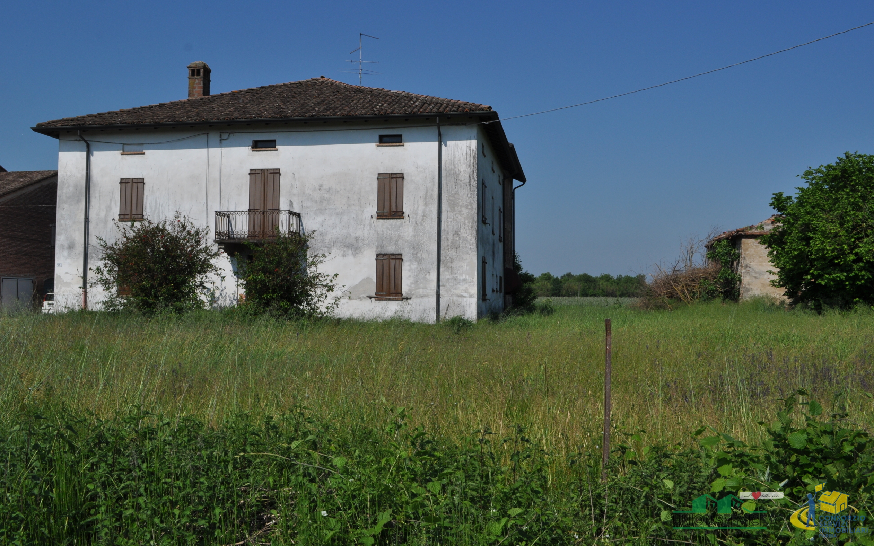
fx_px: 738
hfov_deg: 61.2
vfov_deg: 40.6
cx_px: 431
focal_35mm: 31
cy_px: 254
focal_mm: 20
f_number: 11
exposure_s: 1/500
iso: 200
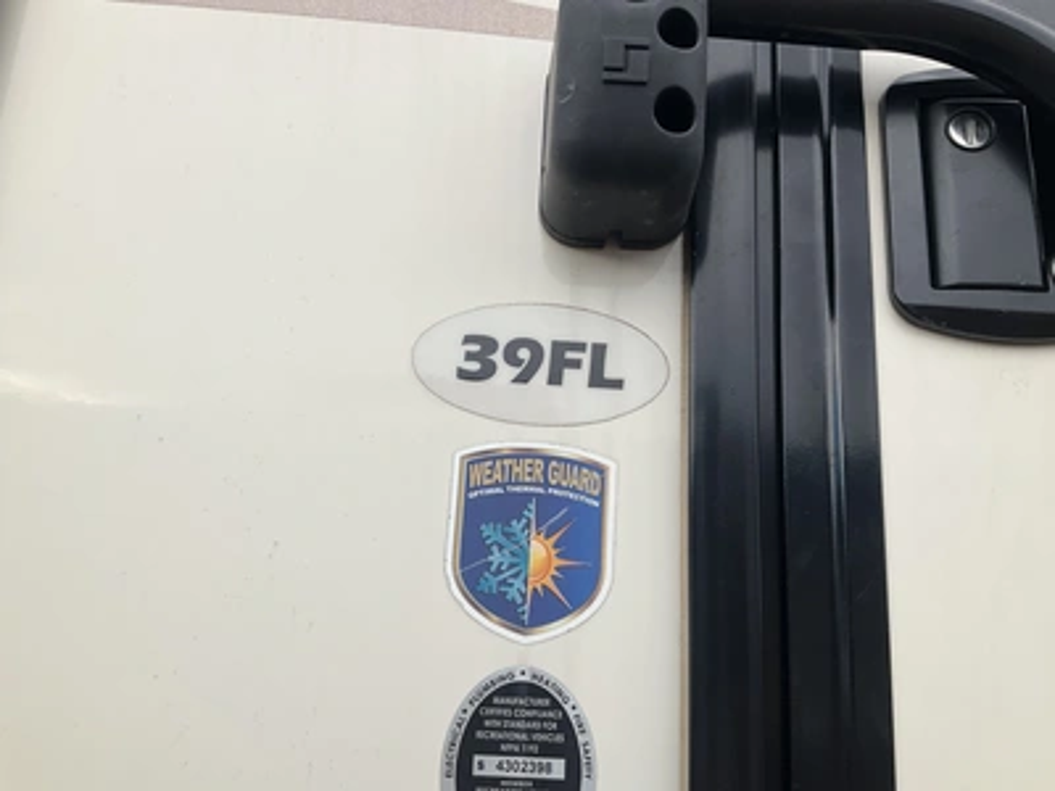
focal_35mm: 29
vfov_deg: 48.2
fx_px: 884
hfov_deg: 61.7
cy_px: 396
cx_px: 528
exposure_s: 1/253
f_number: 1.8
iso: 25
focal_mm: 3
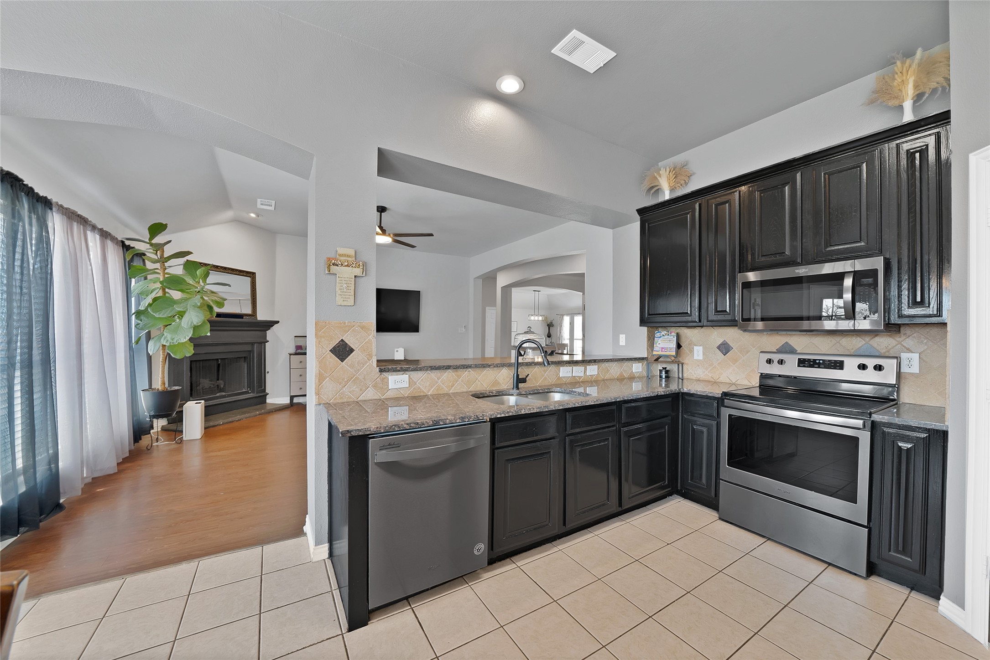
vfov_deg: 90.0
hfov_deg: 112.6
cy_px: 330
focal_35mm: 12
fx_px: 330
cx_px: 495
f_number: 9
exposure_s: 1.3
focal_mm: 12
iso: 640
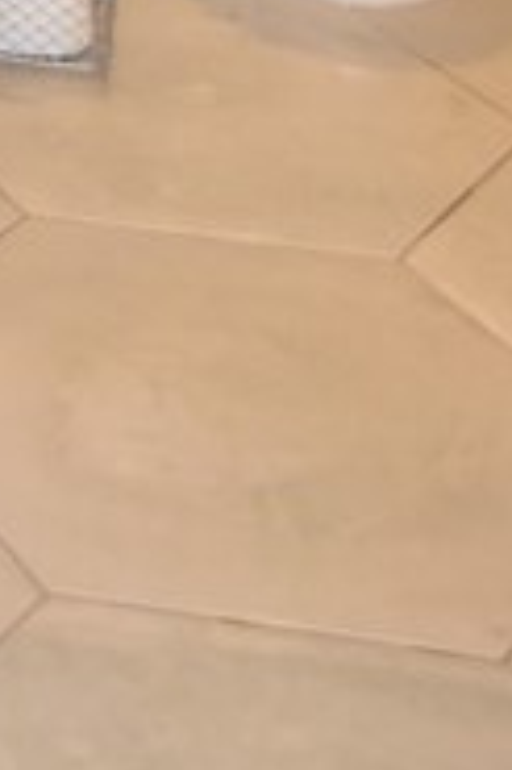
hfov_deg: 8.7
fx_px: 2820
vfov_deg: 12.2
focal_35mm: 132
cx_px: -974
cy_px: -1120
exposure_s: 1/100
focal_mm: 15
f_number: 5
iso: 800
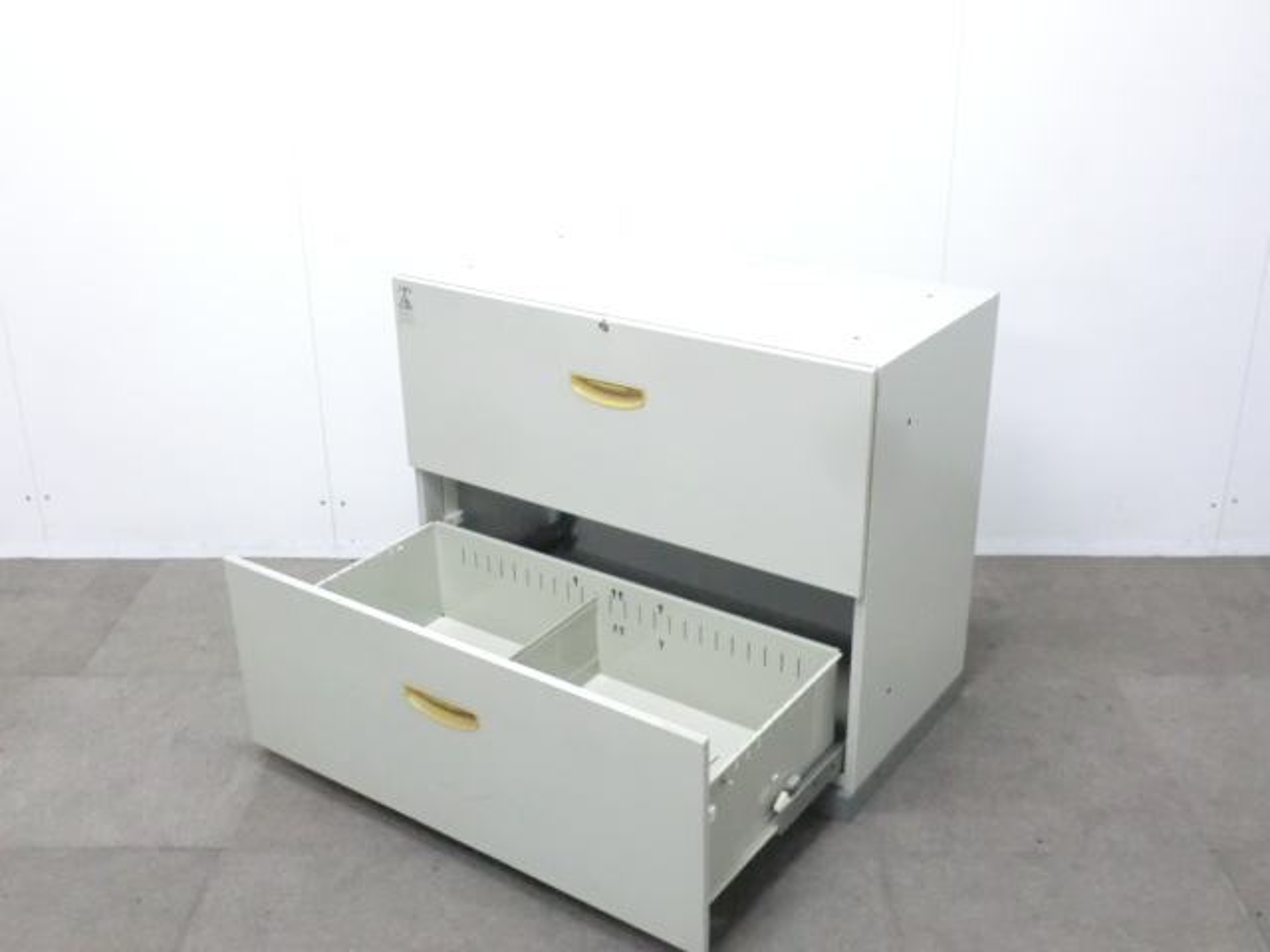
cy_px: 476
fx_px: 1394
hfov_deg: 49.0
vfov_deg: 37.7
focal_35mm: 38
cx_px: 635
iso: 800
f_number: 3.9
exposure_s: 1/30
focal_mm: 6.9
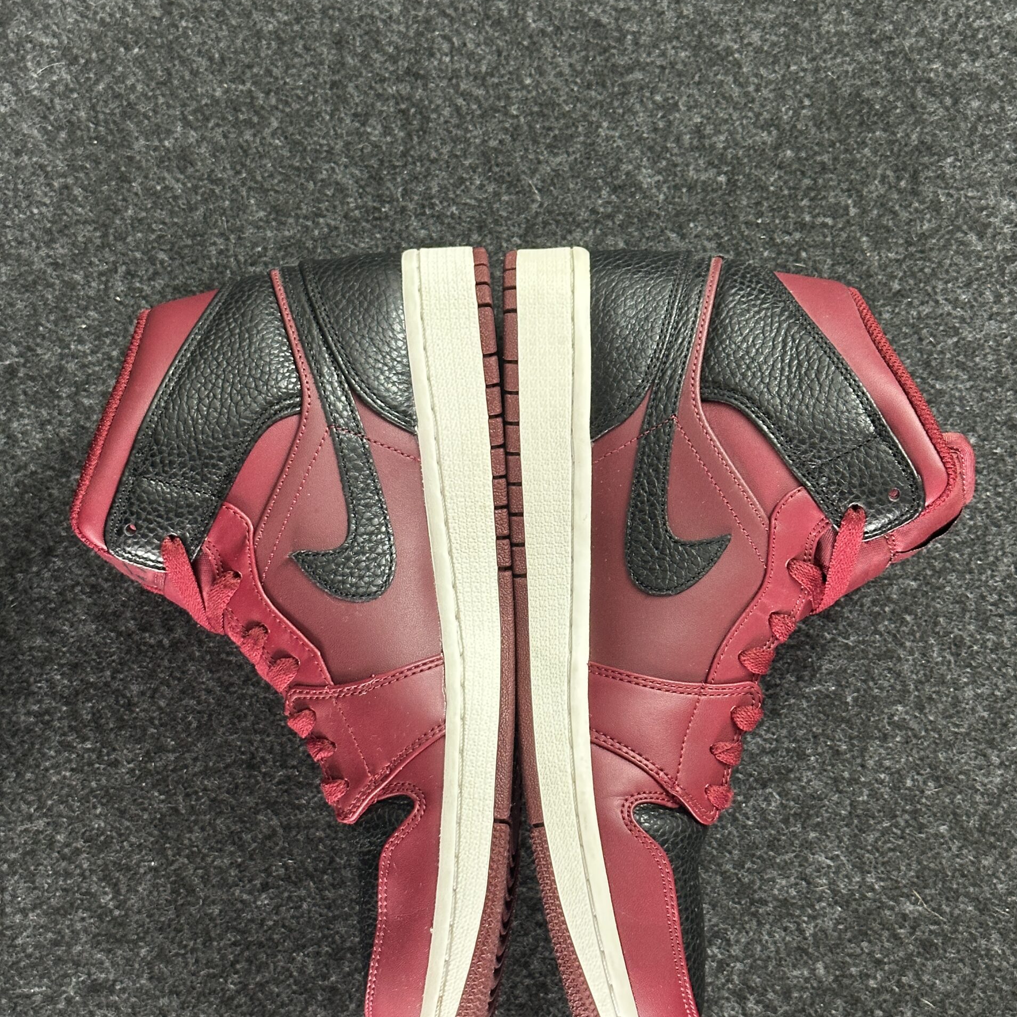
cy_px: 575
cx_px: 512
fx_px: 1895
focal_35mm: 57
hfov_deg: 30.0
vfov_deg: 30.0
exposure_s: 1/33
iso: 320
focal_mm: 6.86
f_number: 1.78
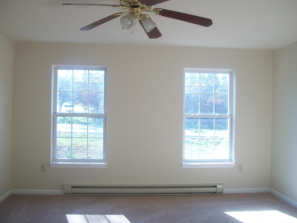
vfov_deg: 40.7
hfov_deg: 52.6
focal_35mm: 35
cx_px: 143
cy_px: 106
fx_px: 300
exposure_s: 1/80
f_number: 2.9
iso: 80
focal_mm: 5.7
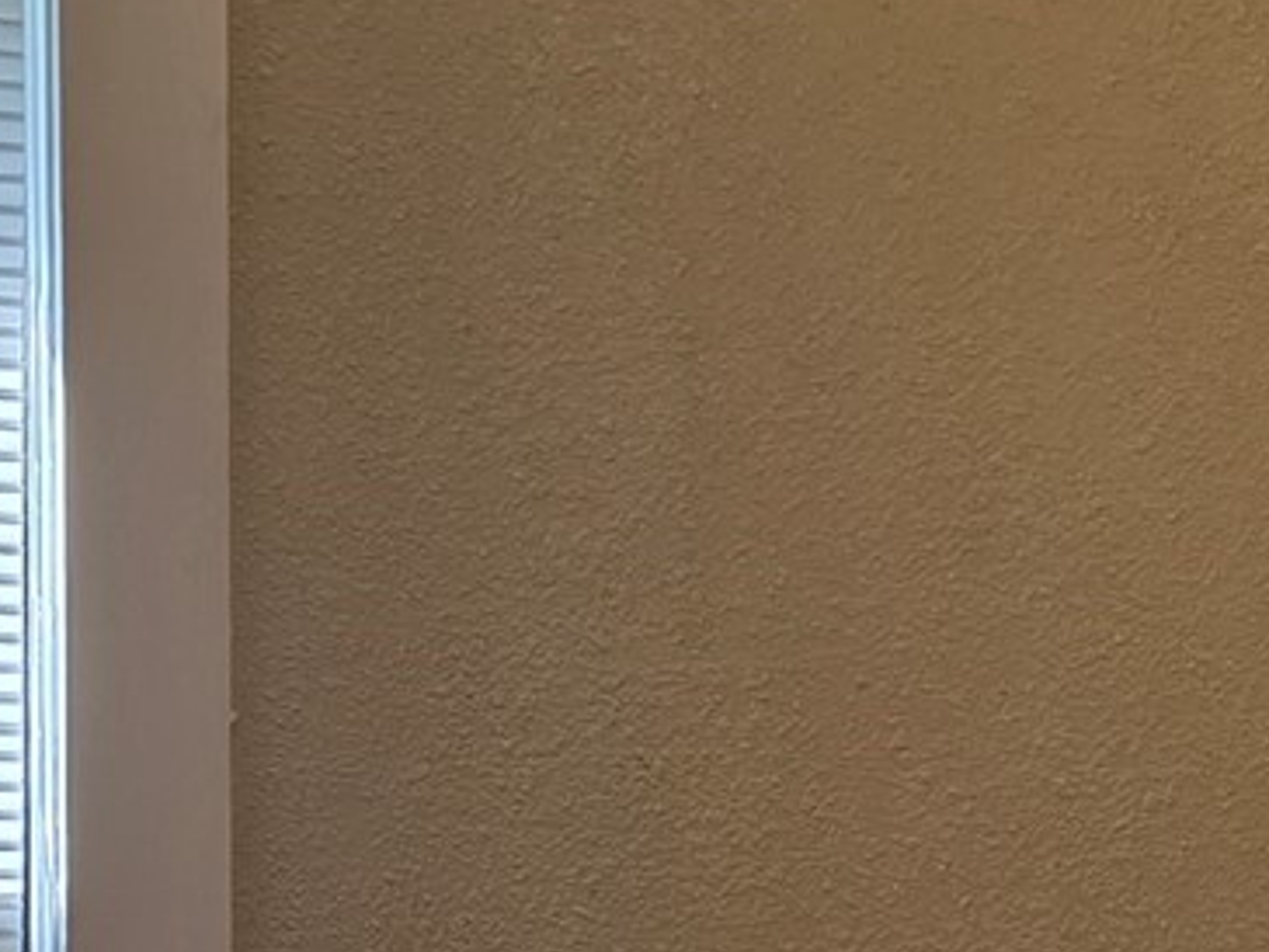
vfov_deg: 11.2
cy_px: 1195
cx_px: 1672
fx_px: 4731
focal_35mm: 129
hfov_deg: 14.6
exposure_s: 1/180
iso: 125
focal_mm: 6.3
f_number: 1.7
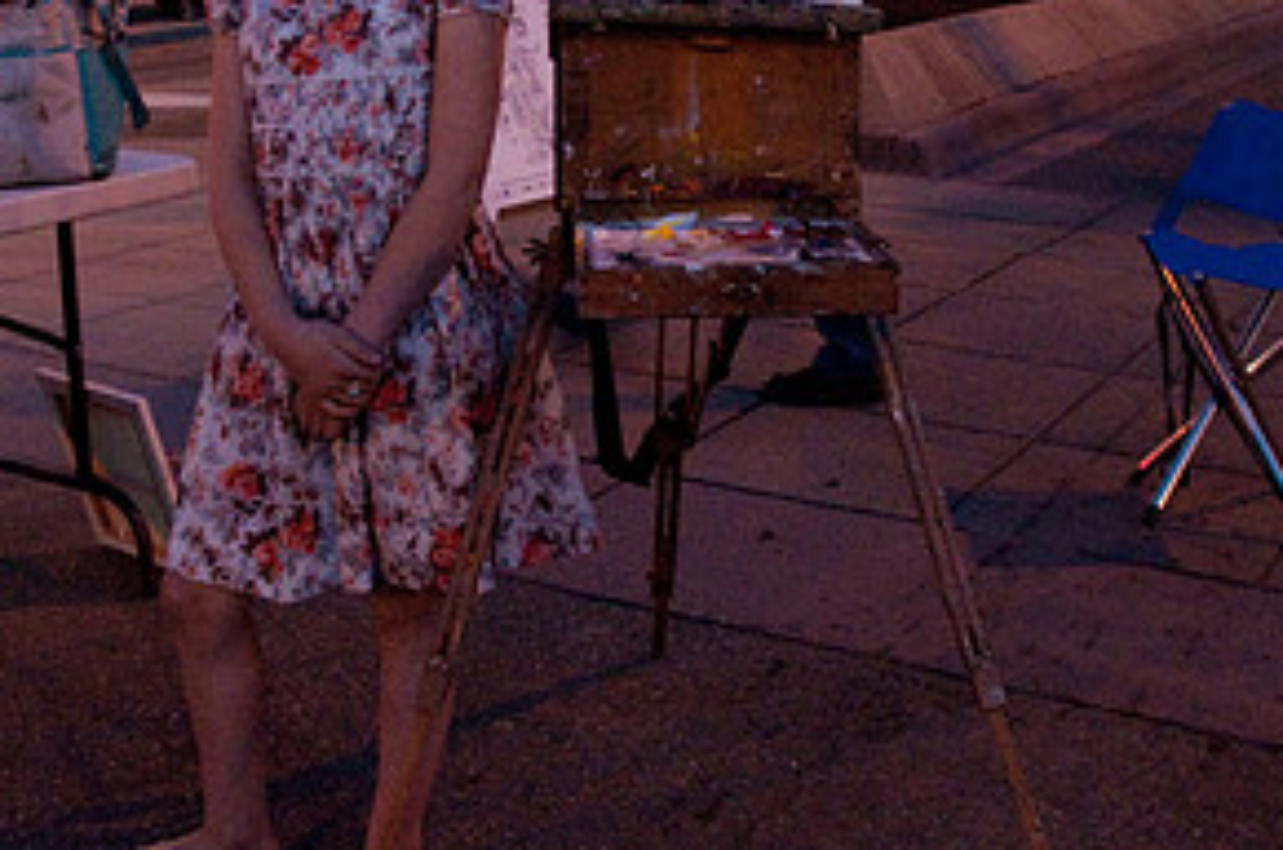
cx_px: 650
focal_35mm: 54
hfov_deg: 36.9
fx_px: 1920
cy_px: 131
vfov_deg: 24.4
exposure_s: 1/15
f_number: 6.3
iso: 2000
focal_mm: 18
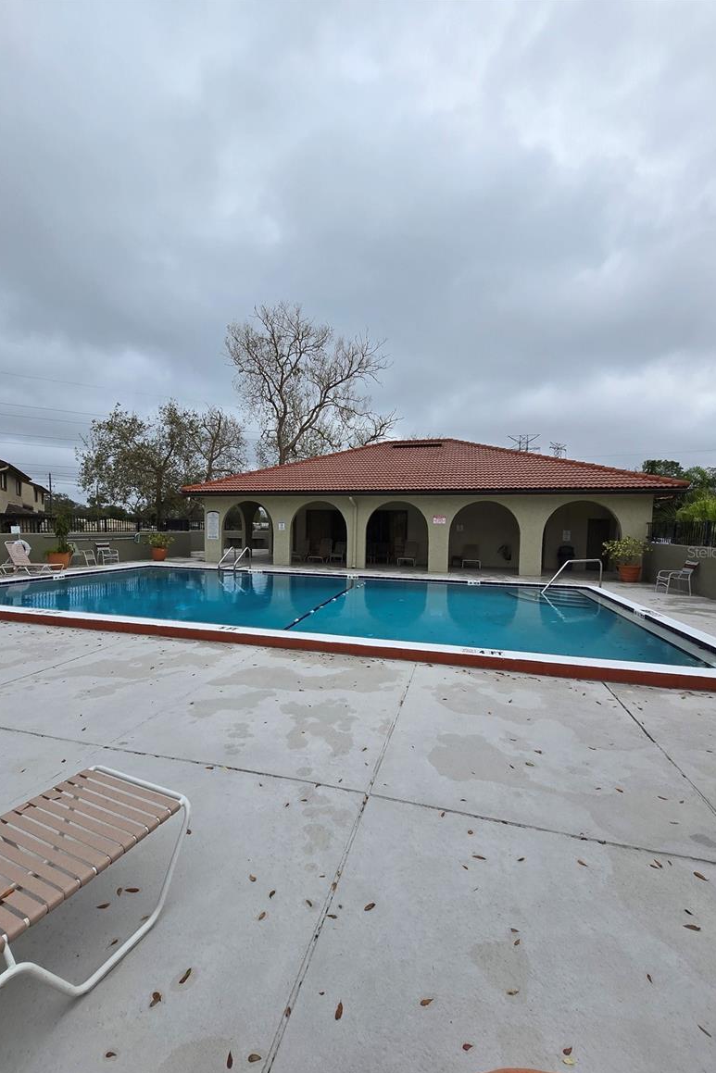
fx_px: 418
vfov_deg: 104.2
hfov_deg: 81.1
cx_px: 336
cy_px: 552
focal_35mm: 14
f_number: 2.2
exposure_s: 1/1989
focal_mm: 1.7
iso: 25
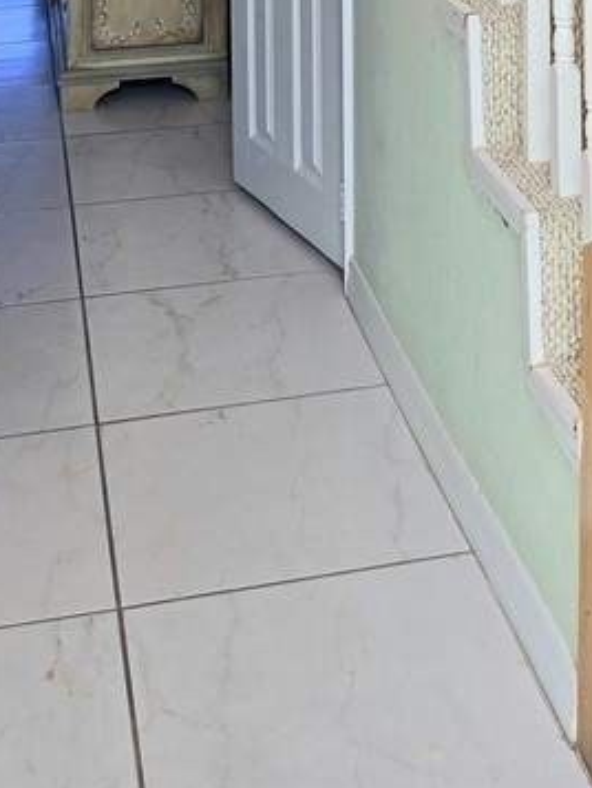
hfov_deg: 22.1
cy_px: -230
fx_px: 1504
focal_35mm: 66
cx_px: 446
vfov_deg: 25.4
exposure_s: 1/120
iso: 32
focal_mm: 6.5
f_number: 1.4
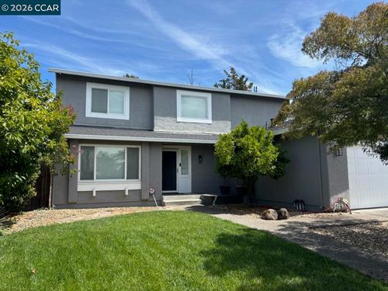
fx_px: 291
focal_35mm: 26
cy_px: 146
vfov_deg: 53.1
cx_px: 194
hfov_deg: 67.3
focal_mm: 5.96
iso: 50
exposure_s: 1/2024
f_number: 1.6
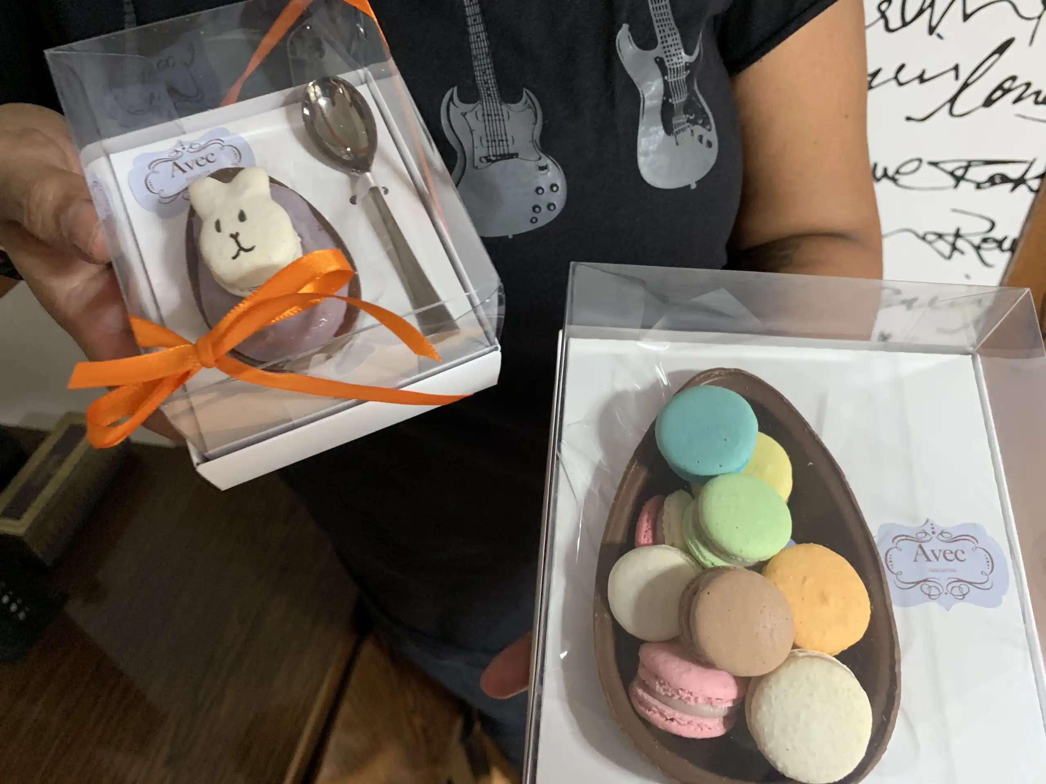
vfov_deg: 53.1
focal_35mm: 26
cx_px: 523
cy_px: 392
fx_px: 786
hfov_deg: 67.3
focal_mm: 4.25
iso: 500
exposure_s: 1/30
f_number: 1.8
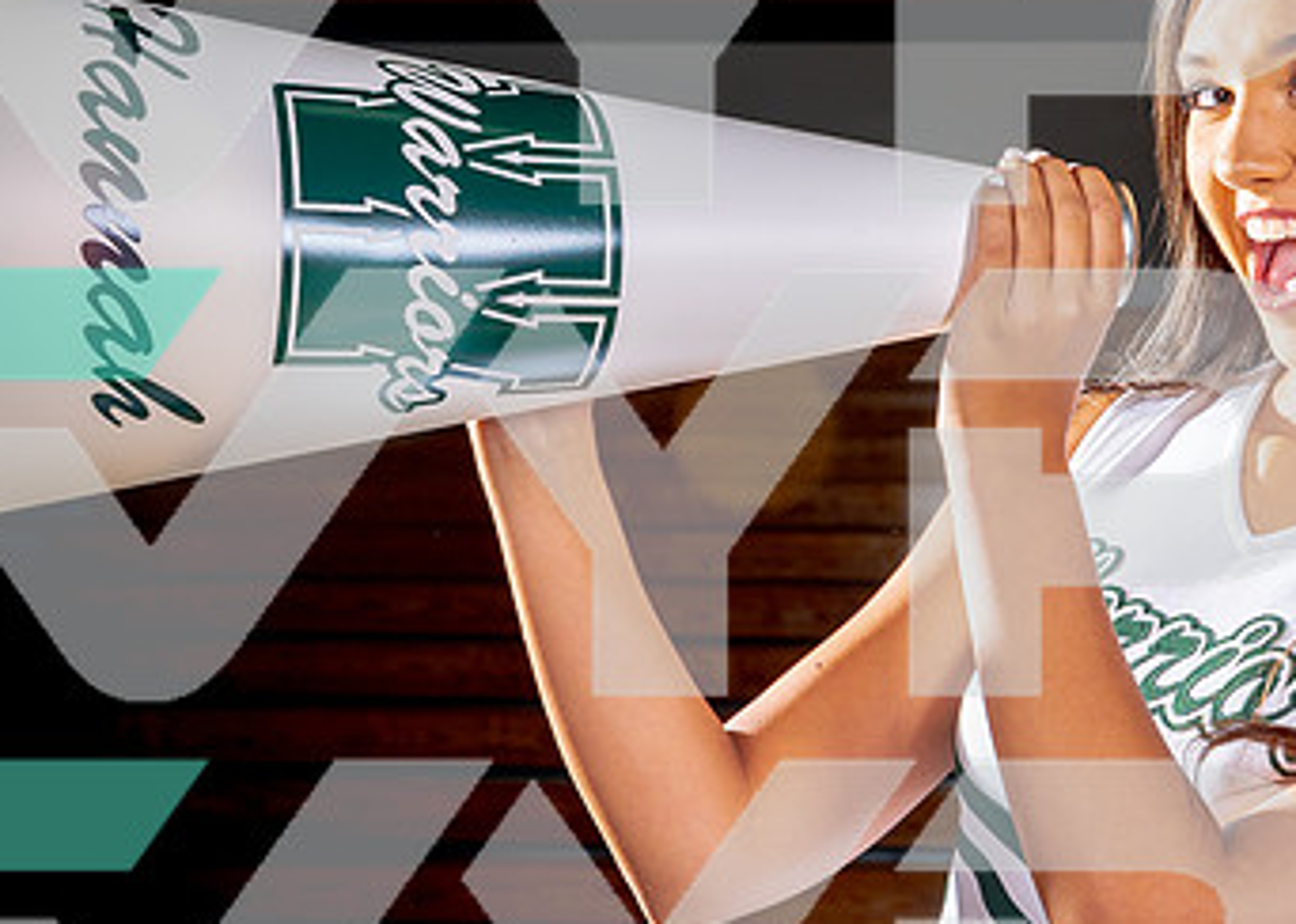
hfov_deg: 20.8
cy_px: 489
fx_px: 3495
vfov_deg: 15.1
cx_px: 961
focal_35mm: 95
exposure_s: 1/160
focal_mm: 49
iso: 125
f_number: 8
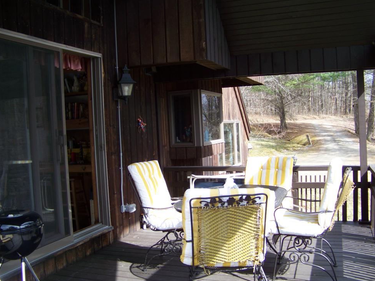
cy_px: 139
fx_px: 412
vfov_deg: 37.7
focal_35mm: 38
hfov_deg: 49.0
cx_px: 190
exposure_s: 1/250
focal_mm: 5.85
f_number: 2.8
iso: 69
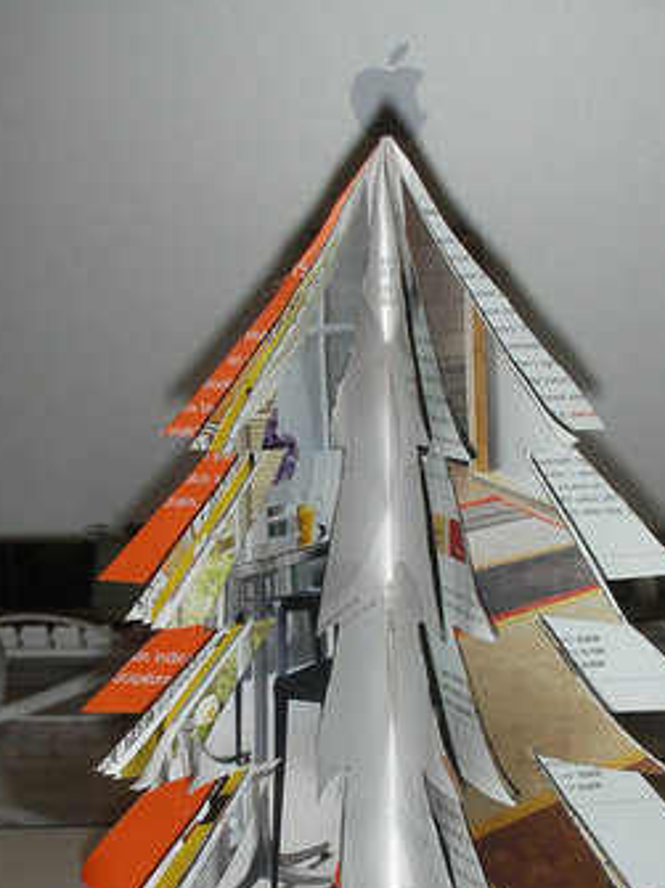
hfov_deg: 16.2
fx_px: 2332
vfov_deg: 21.5
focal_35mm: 91
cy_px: 591
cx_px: 436
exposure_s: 1/120
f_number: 4
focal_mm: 10.1
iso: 50
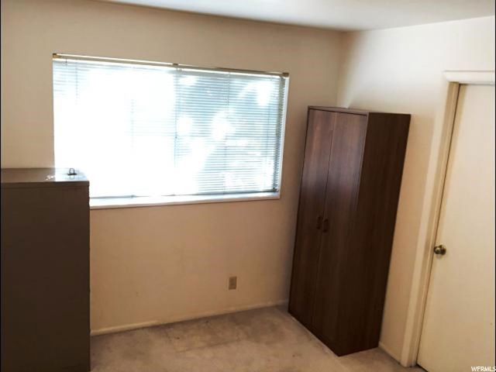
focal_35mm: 32
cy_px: 186
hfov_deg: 56.8
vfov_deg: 44.2
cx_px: 248
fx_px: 459
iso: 200
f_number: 2.2
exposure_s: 1/60
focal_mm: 2.87
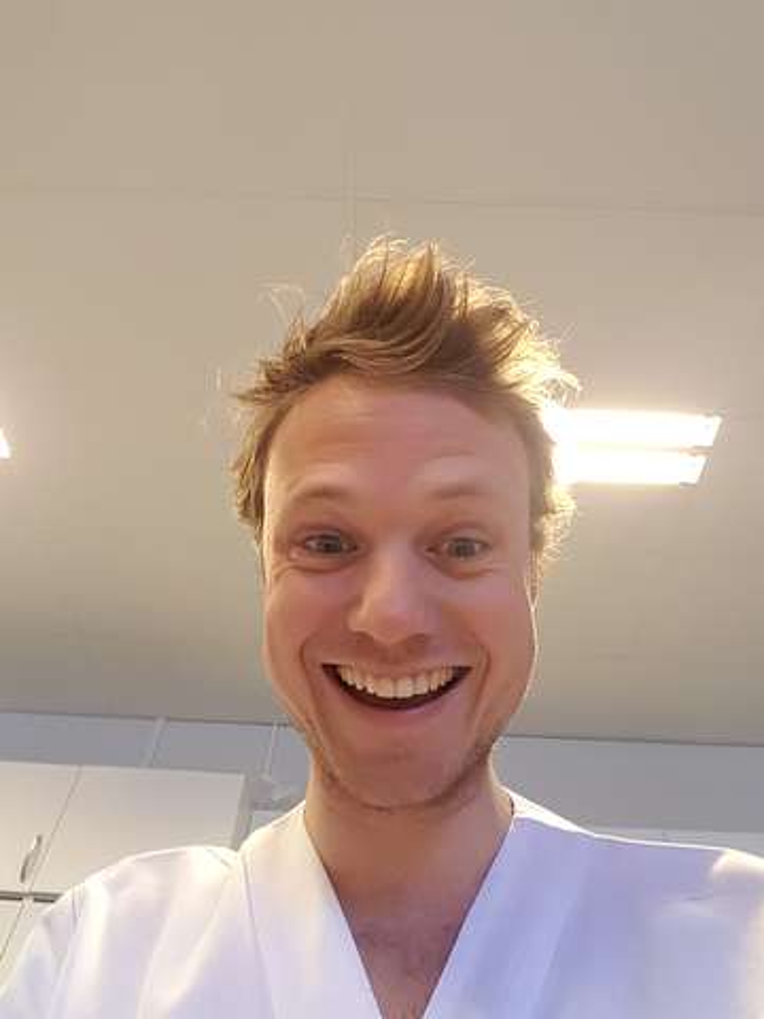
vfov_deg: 79.0
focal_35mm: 21
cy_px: 510
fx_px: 618
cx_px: 382
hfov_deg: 63.4
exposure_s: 1/33
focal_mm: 2.1
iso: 100
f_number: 1.7
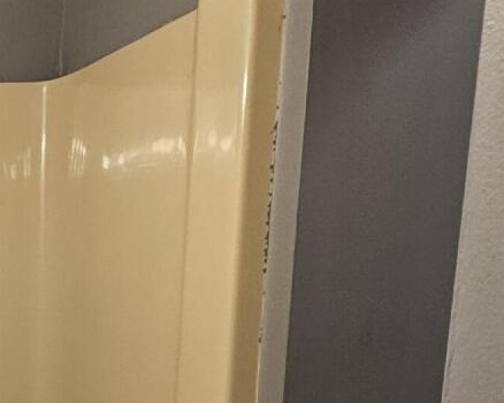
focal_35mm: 58
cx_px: -251
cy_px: 447
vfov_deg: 24.4
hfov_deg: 24.9
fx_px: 865
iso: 125
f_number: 2.2
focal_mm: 1.74
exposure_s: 1/60
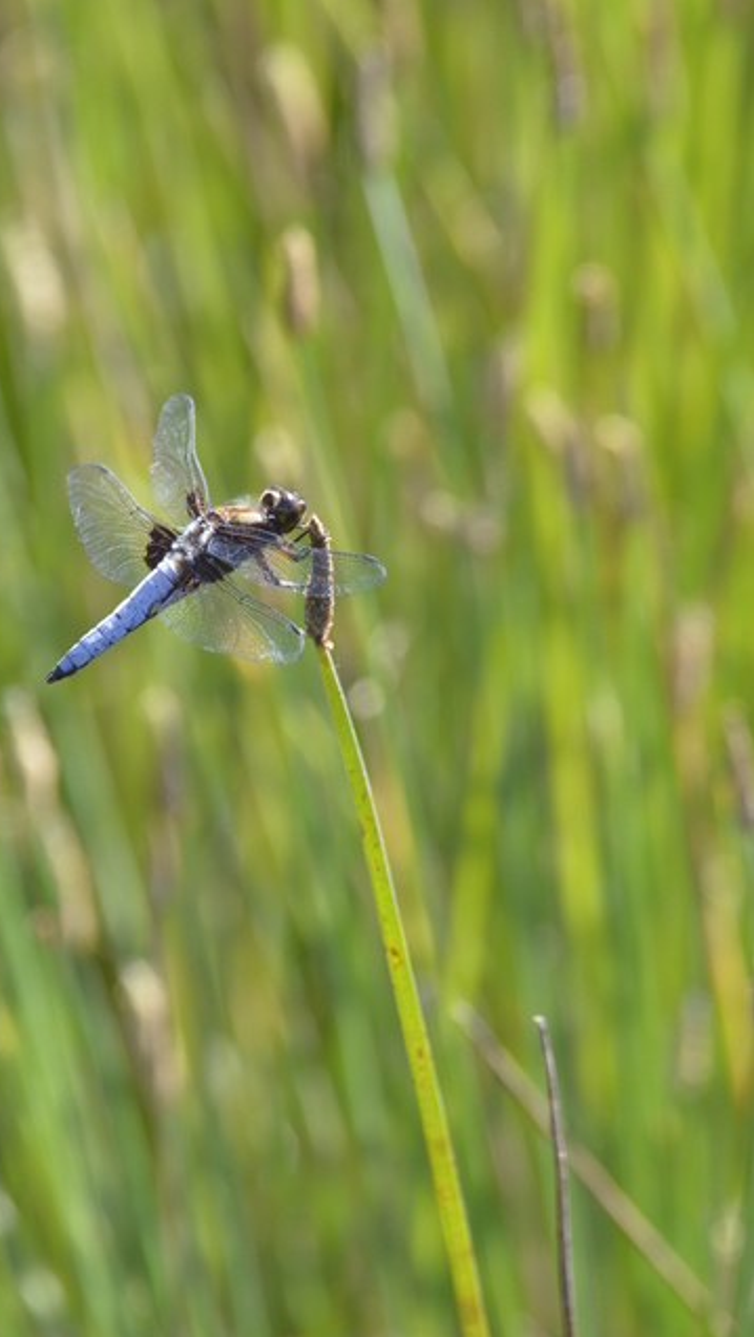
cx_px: 312
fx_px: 33504
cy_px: 670
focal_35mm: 944
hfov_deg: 1.3
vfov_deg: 2.3
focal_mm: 600
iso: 1000
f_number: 9
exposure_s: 1/640
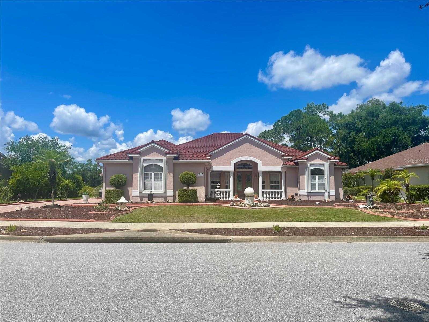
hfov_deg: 69.4
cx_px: 214
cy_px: 161
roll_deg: +0.2
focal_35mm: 25
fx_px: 310
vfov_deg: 54.9
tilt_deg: +4.3
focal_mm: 5.1
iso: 32
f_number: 1.6
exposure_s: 1/5128
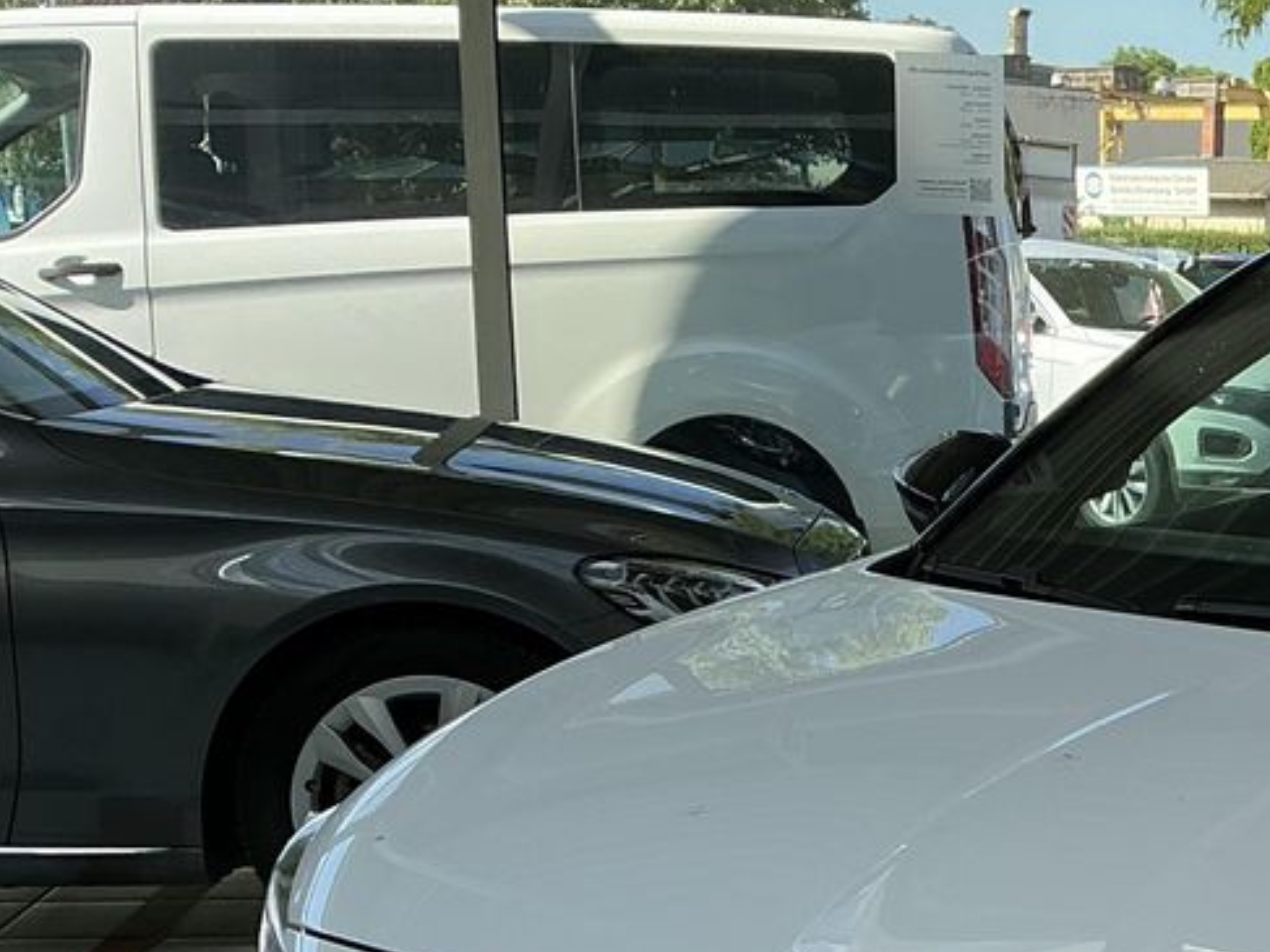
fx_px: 2531
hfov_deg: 26.2
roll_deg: -1.4
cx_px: 1356
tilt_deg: -15.5
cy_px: 994
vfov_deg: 20.5
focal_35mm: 69
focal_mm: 3
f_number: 1.8
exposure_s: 1/397
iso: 25
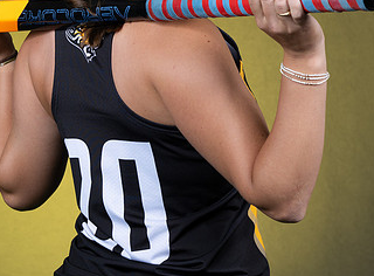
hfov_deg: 12.4
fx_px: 1718
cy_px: 82
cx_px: 245
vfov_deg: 9.2
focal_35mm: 160
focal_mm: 62
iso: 100
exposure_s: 1/160
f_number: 7.1
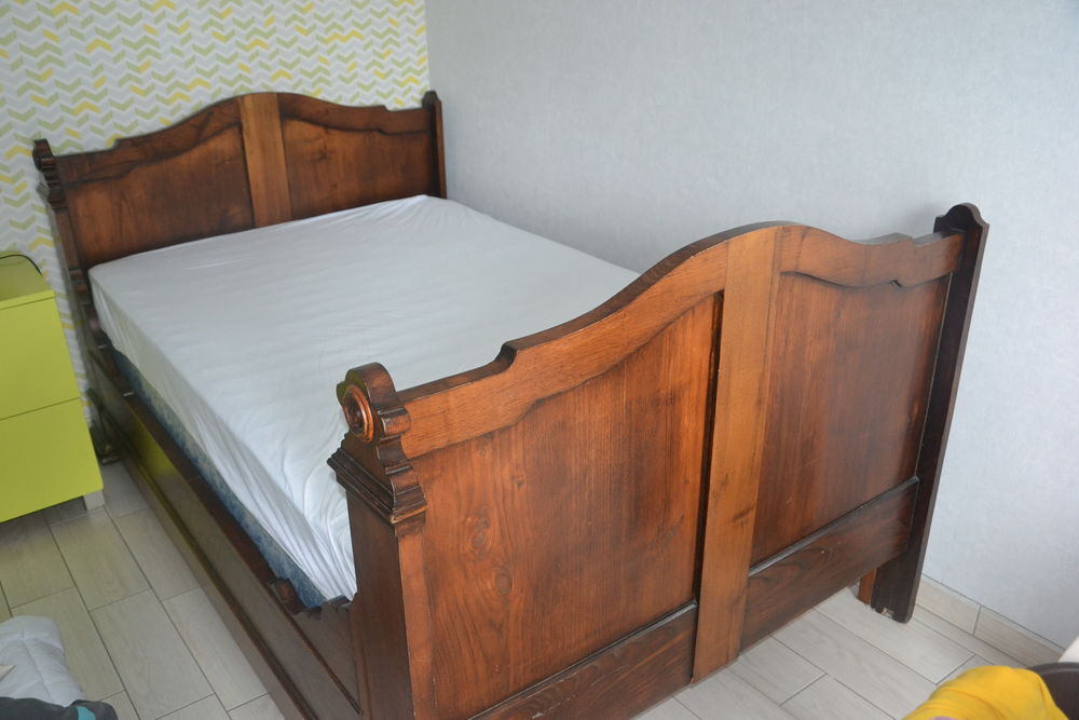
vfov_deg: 41.7
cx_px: 540
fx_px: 944
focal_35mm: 32
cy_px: 360
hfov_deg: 59.5
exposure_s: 1/60
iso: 1600
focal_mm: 21
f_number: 3.8
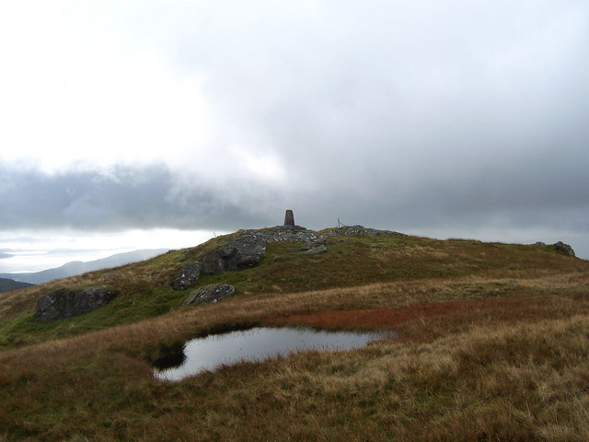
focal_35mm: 33
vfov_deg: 42.9
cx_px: 294
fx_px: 562
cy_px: 221
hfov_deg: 55.4
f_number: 3.4
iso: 80
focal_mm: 5.5
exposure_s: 1/750
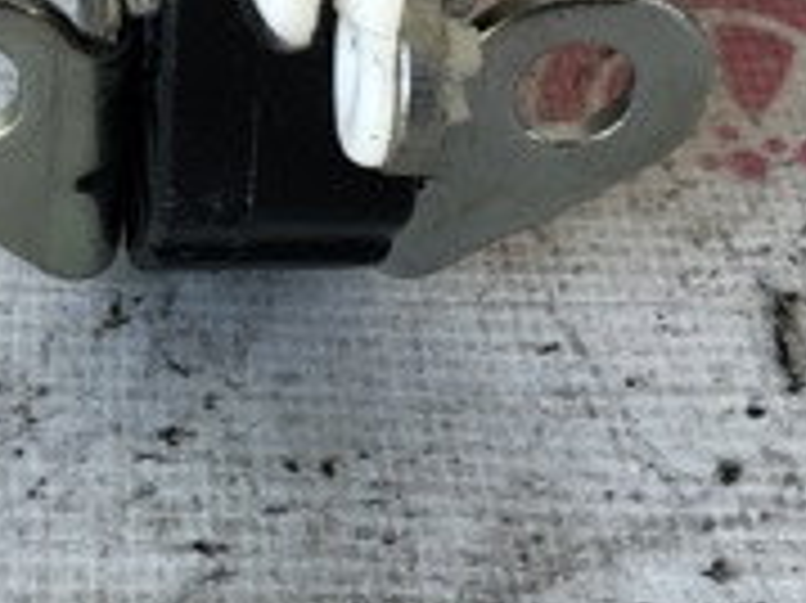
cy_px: -20
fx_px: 2327
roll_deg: -2.7
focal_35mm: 100
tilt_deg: -43.4
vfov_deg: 14.5
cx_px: 113
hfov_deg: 19.4
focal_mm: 4
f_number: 1.8
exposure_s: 1/120
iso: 50
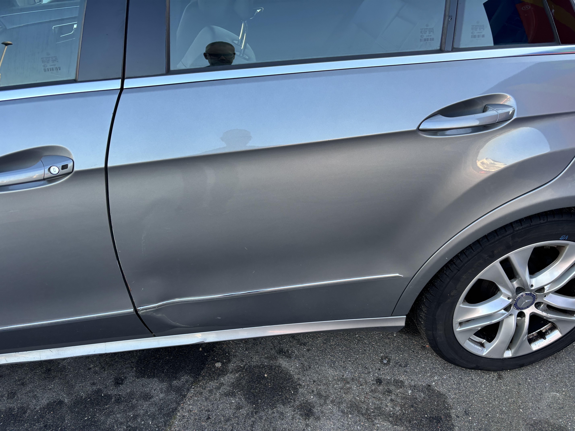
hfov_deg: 67.3
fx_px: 432
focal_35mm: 26
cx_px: 288
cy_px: 216
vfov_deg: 53.1
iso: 40
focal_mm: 5.96
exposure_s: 1/169
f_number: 1.6
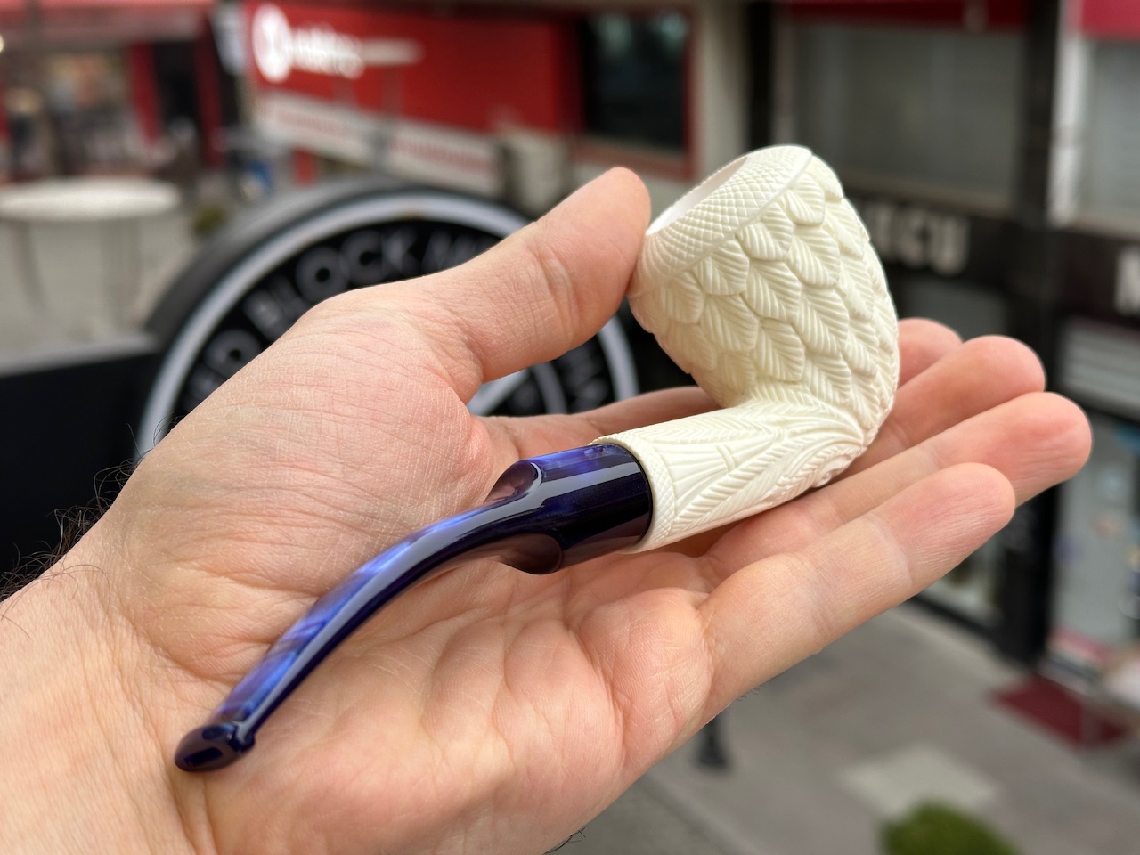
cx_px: 570
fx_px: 1581
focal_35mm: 48
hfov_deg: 39.7
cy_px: 428
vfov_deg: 30.3
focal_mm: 6.86
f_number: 1.78
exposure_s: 1/161
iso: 50
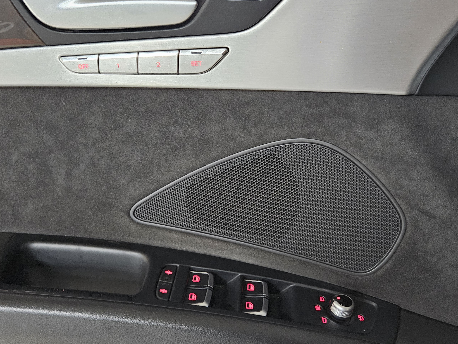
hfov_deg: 51.3
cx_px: 219
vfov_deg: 39.6
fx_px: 476
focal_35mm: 36
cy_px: 180
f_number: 1.8
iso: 800
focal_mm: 5.4
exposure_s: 1/24
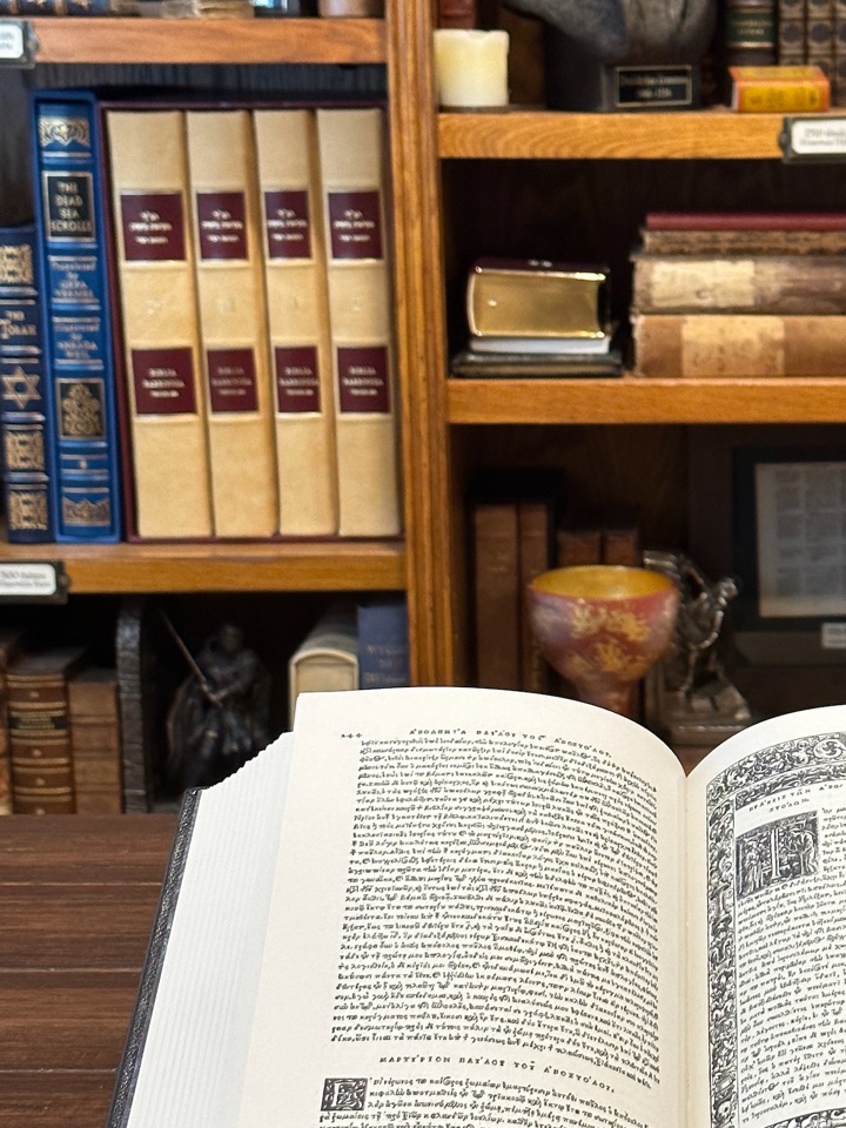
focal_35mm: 80
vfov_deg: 24.4
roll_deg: +0.3
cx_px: 696
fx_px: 2607
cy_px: 583
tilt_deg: -11.5
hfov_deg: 18.2
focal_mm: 6.86
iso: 160
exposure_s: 1/60
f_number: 1.78
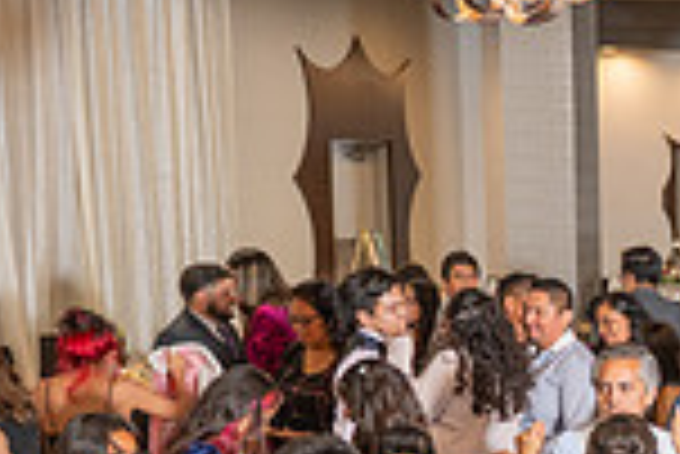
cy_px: 488
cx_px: 1058
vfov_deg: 14.6
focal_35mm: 92
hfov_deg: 19.0
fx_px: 1739
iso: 800
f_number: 3.2
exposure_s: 1/160
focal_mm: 24
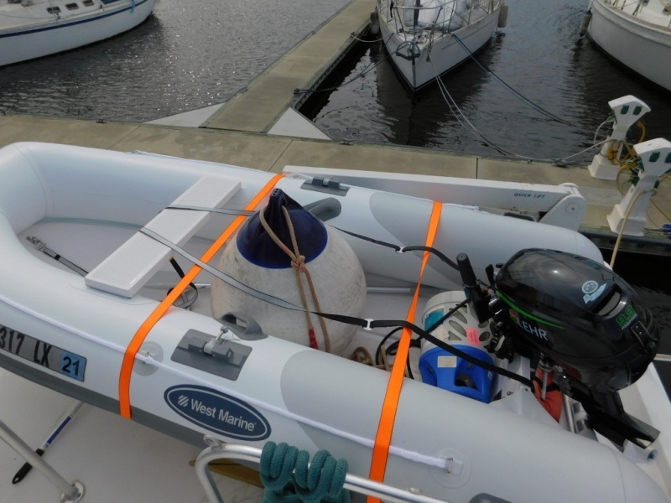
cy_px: 252
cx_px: 336
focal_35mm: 23
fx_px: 446
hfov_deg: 73.9
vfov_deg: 58.9
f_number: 6
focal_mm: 4
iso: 125
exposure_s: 1/800
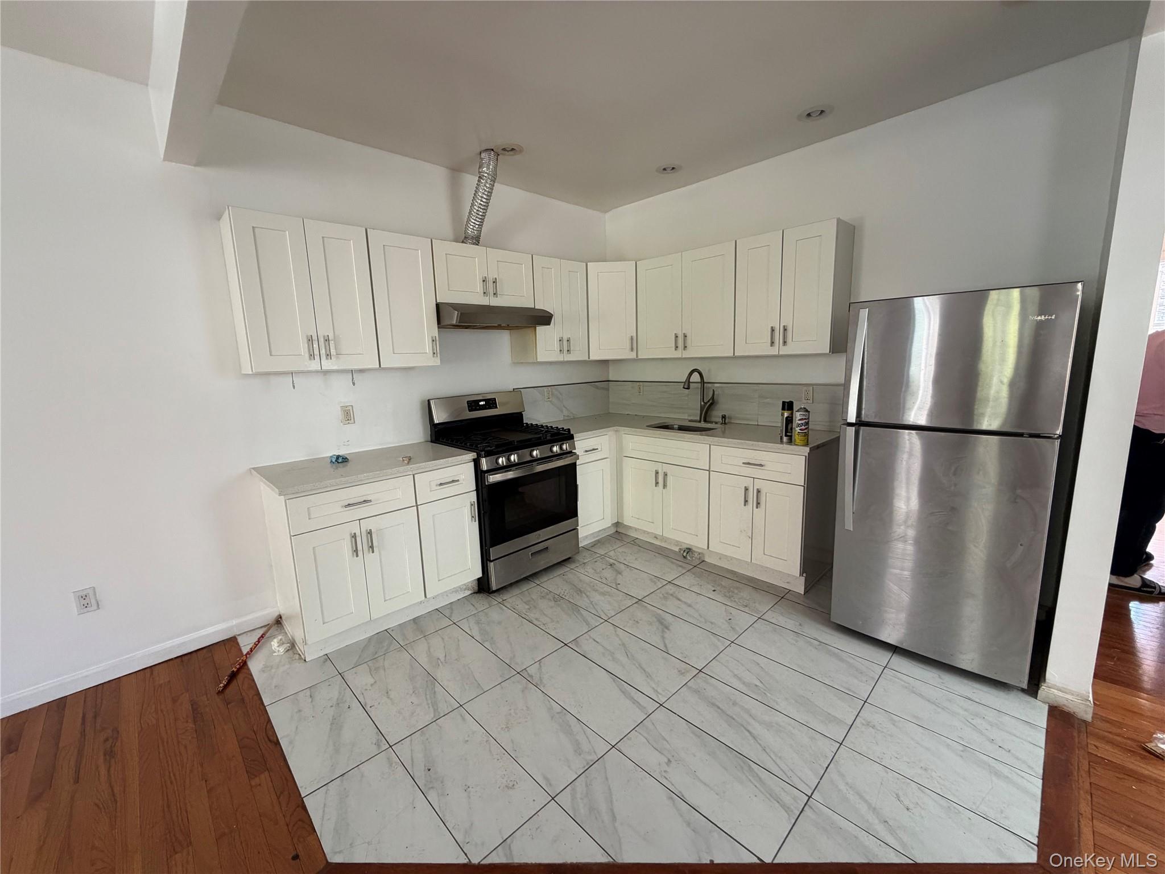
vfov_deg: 85.7
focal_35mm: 14
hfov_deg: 102.1
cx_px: 582
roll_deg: +1.8
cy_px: 437
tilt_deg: -9.9
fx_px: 471
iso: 200
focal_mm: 2.22
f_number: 2.2
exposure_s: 1/120
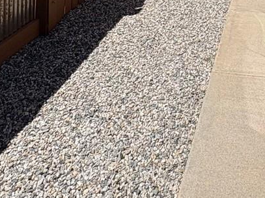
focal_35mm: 55
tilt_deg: +1.6
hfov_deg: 33.5
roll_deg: -1.7
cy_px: -127
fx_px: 421
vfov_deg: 20.9
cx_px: 226
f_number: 2.2
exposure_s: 1/2494
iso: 50
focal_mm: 2.22
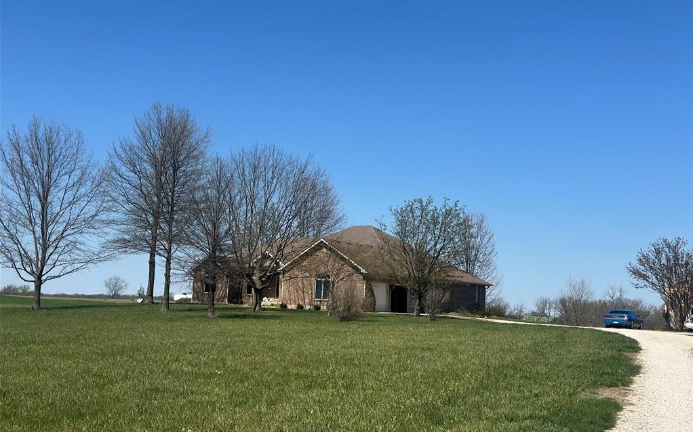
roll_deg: +0.1
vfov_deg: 25.3
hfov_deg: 39.6
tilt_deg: +5.3
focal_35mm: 51
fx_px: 963
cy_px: 192
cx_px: 346
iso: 100
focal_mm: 6.86
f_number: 1.78
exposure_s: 1/7092
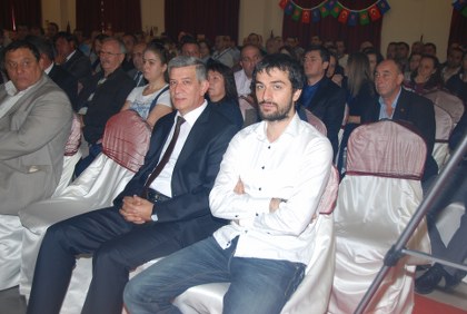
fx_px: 624
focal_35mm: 48
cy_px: 157
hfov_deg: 41.0
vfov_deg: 28.2
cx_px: 234
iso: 200
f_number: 4.2
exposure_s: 1/60
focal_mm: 32
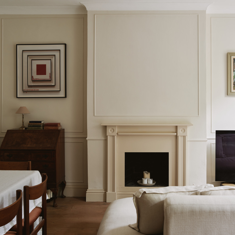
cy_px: 118
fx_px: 300
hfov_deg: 42.6
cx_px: 145
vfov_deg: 42.8
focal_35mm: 39
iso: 100
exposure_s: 1.6
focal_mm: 30
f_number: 8
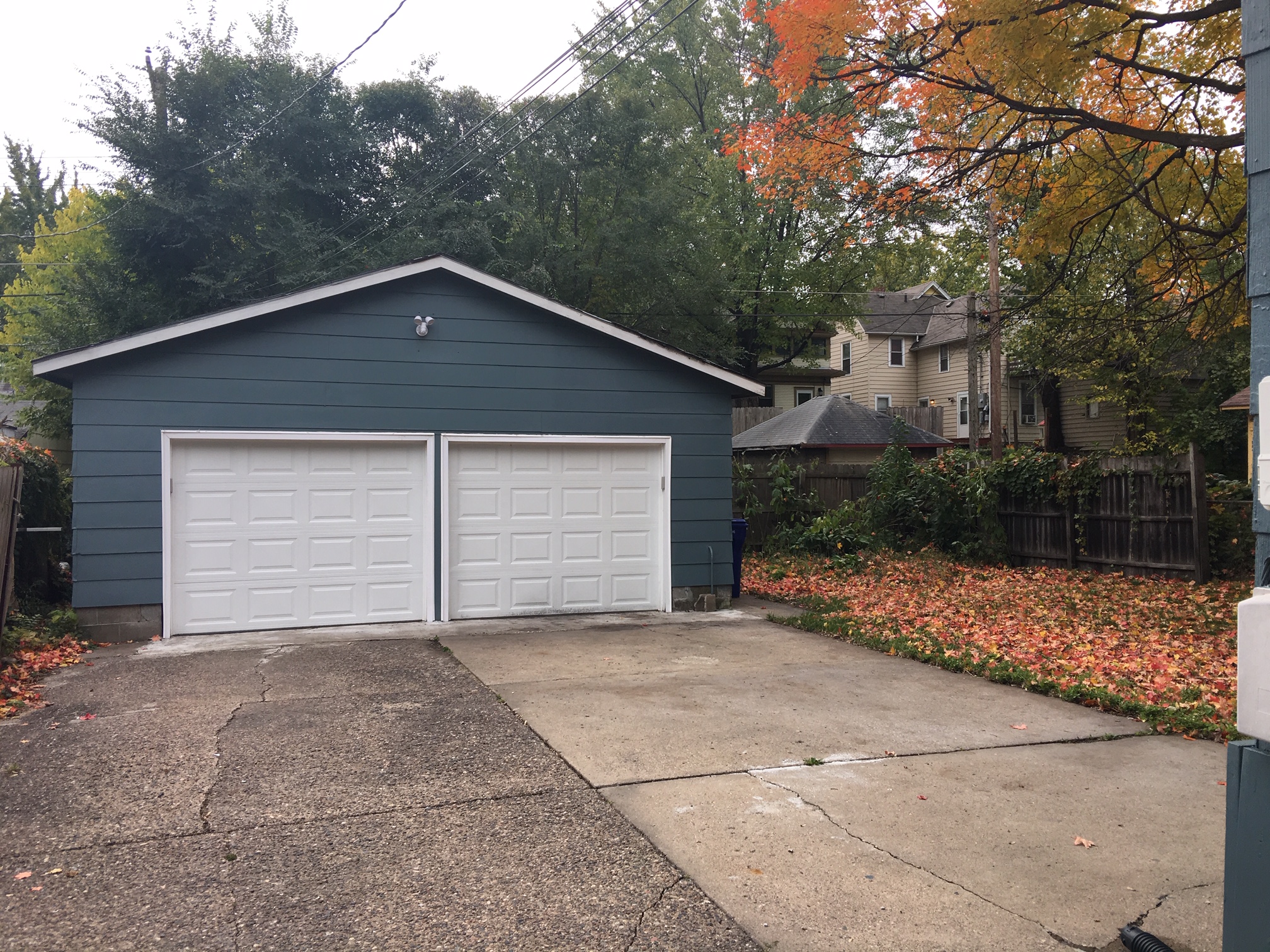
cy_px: 476
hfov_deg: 61.7
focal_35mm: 29
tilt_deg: +2.0
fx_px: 1064
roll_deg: +0.1
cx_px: 635
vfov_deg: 48.2
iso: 25
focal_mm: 4.15
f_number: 2.2
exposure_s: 1/358
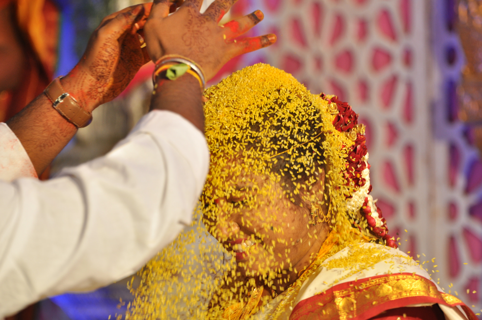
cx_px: 241
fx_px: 3209
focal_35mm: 240
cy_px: 160
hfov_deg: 8.6
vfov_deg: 5.7
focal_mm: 160
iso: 320
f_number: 2.8
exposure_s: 1/400
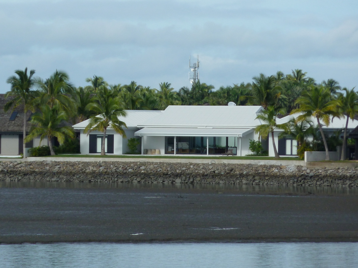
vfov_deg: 4.1
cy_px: 134
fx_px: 3713
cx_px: 179
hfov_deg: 5.5
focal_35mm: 359
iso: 160
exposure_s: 1/1000
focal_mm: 49.2
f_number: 4.9
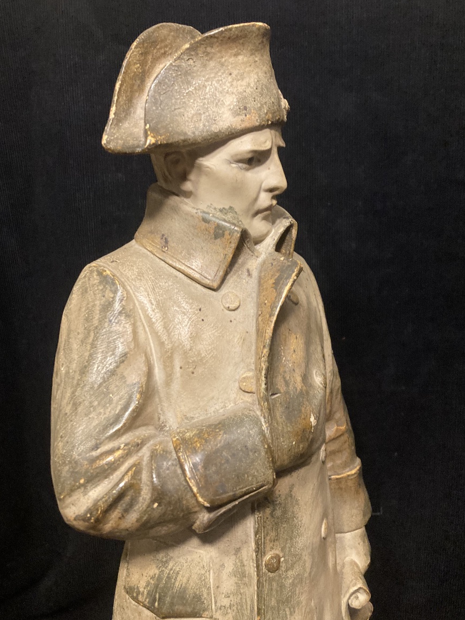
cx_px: 228
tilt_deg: -11.1
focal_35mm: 29
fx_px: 520
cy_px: 307
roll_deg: +0.2
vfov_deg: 61.7
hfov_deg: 48.2
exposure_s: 1/50
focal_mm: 3.99
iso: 320
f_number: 1.8
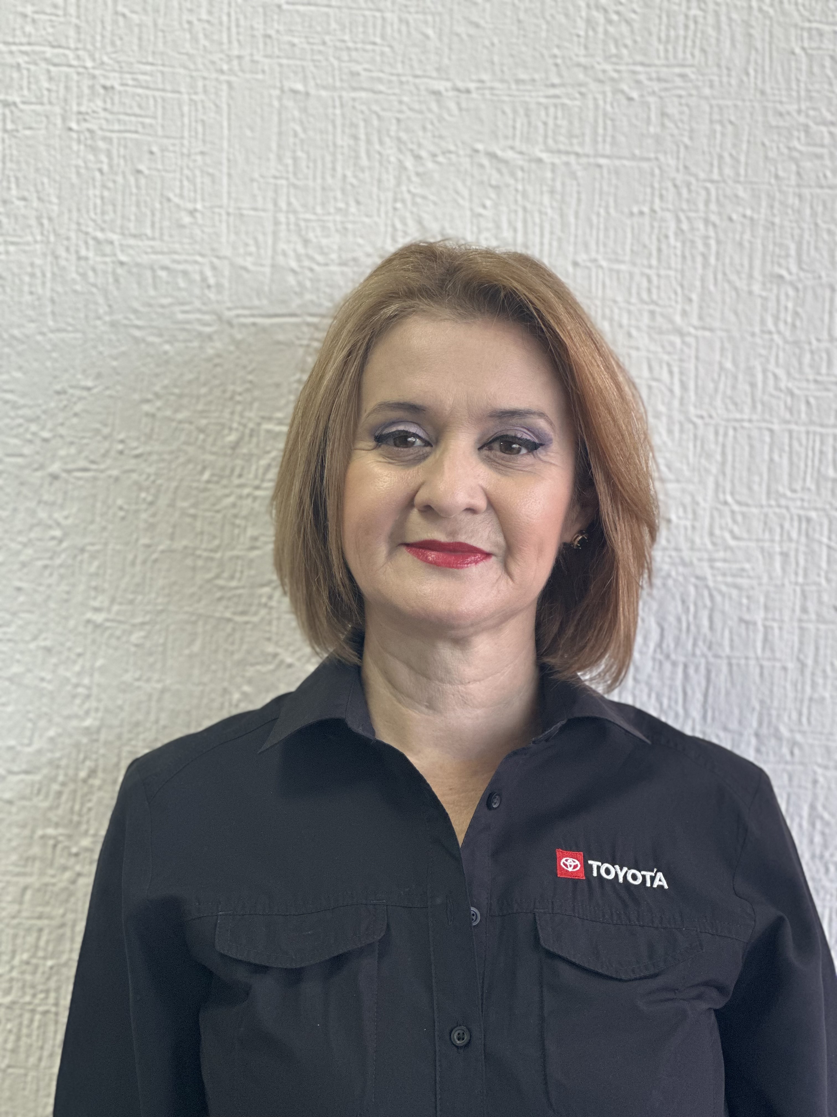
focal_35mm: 77
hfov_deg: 19.1
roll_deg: +0.2
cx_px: 418
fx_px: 2482
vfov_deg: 25.3
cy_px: 558
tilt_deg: -2.4
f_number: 2.8
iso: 160
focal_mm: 9
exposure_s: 1/60
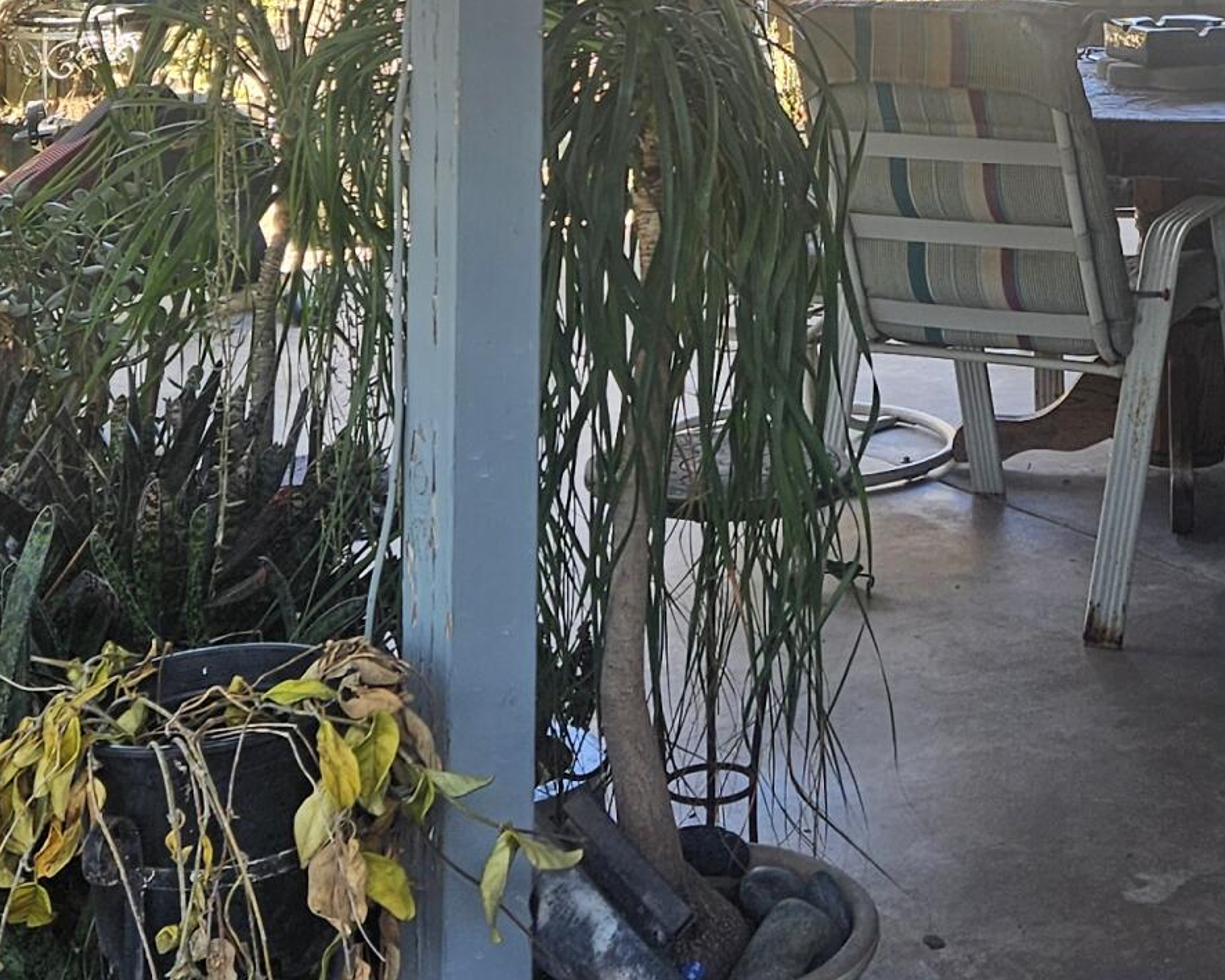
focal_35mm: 76
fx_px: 2756
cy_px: -206
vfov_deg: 19.0
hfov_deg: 24.7
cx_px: 978
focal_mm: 5.4
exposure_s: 1/180
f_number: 1.8
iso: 32
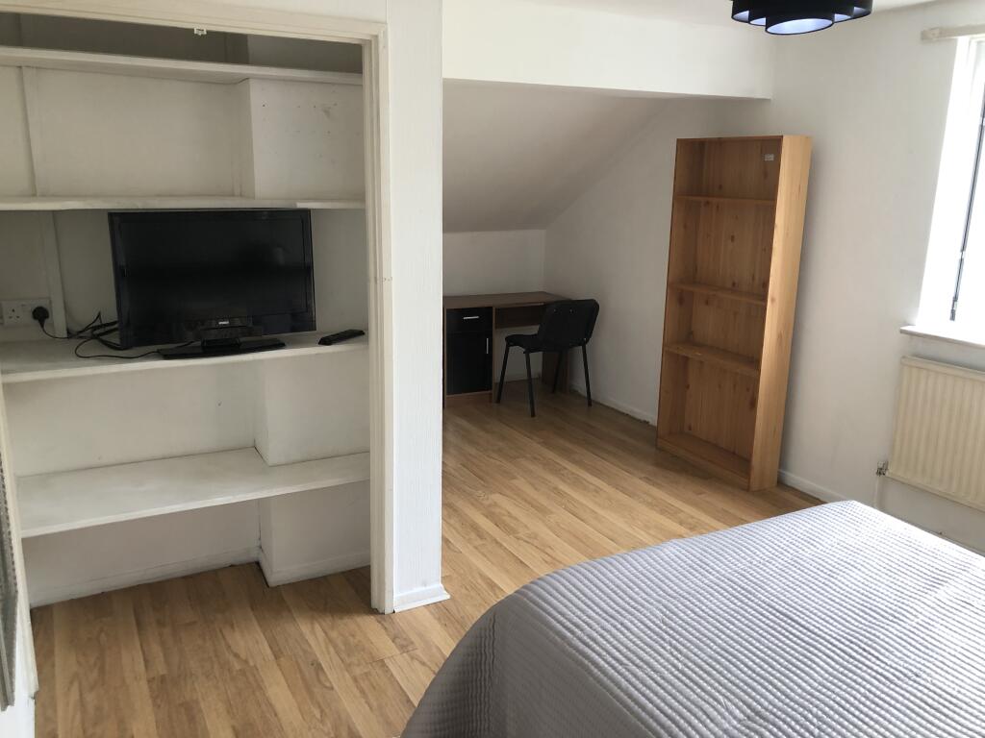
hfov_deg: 63.4
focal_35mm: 28
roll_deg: -0.9
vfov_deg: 49.7
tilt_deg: -14.2
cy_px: 369
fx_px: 797
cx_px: 492
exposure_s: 1/25
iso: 40
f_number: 1.8
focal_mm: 3.99
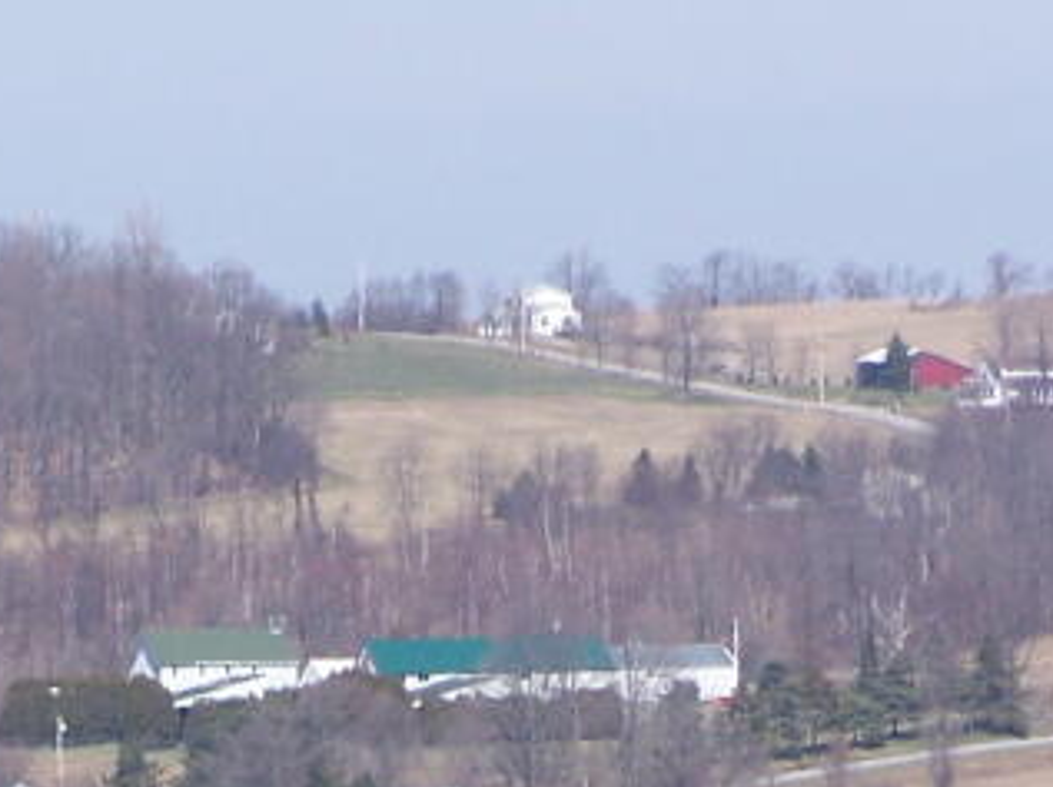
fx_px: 20540
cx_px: 588
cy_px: 1059
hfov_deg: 2.9
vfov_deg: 2.2
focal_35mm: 676
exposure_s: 1/640
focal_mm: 34.6
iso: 80
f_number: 4.5
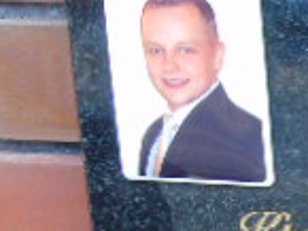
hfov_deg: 8.1
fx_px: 2119
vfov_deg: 6.2
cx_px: 457
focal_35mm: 238
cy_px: 316
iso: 100
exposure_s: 1/30
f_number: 4.3
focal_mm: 9.6
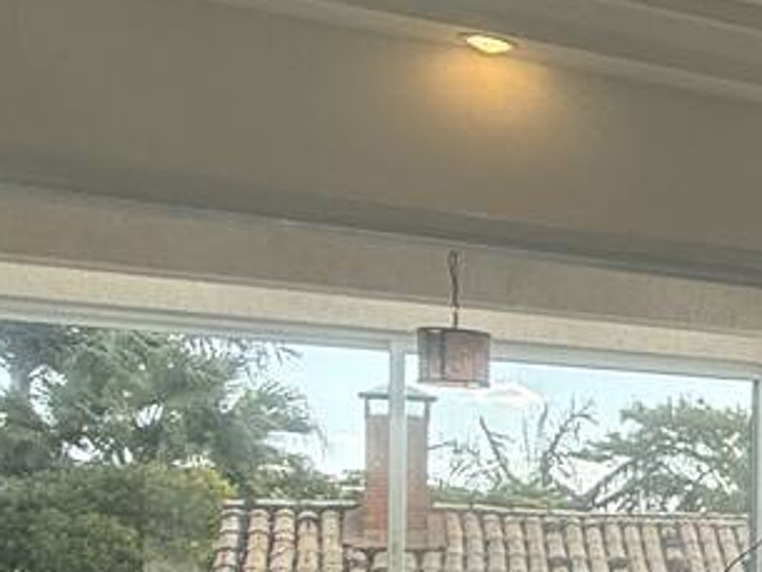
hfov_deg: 17.2
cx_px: 1646
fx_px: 1453
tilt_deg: +1.0
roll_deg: -0.8
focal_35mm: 66
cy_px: 579
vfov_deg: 21.4
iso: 64
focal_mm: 2.22
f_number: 2.2
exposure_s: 1/349
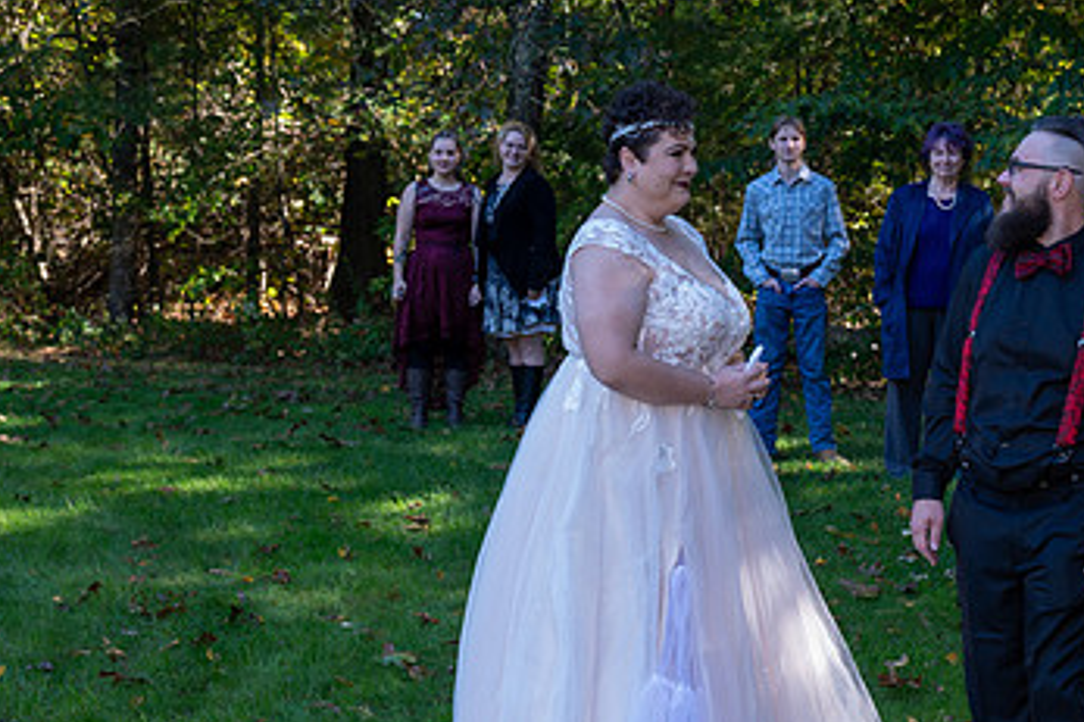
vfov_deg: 15.7
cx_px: 759
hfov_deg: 23.2
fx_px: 2618
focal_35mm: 87
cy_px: 494
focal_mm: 52
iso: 280
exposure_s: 1/60
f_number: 5.6
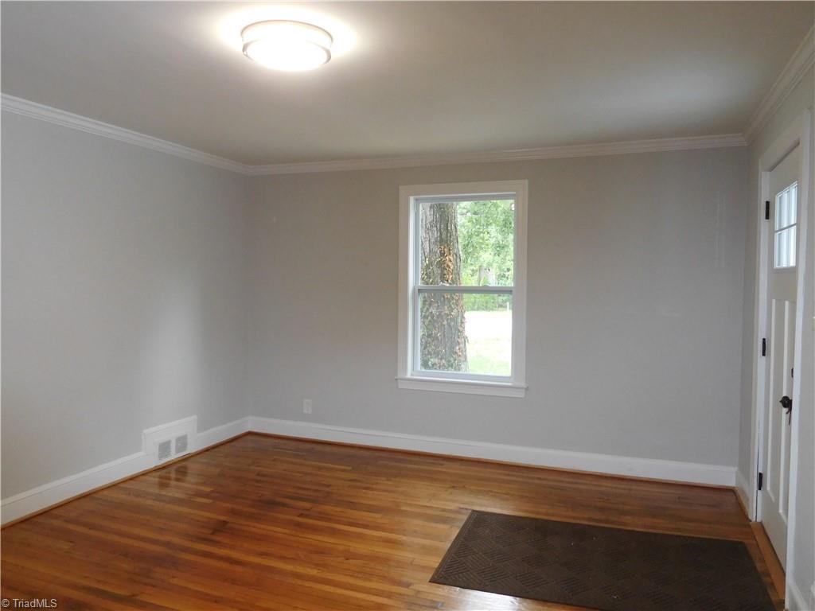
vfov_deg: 54.9
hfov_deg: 69.4
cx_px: 408
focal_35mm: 25
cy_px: 306
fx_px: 589
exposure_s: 1/30
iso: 320
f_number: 3.4
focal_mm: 4.5
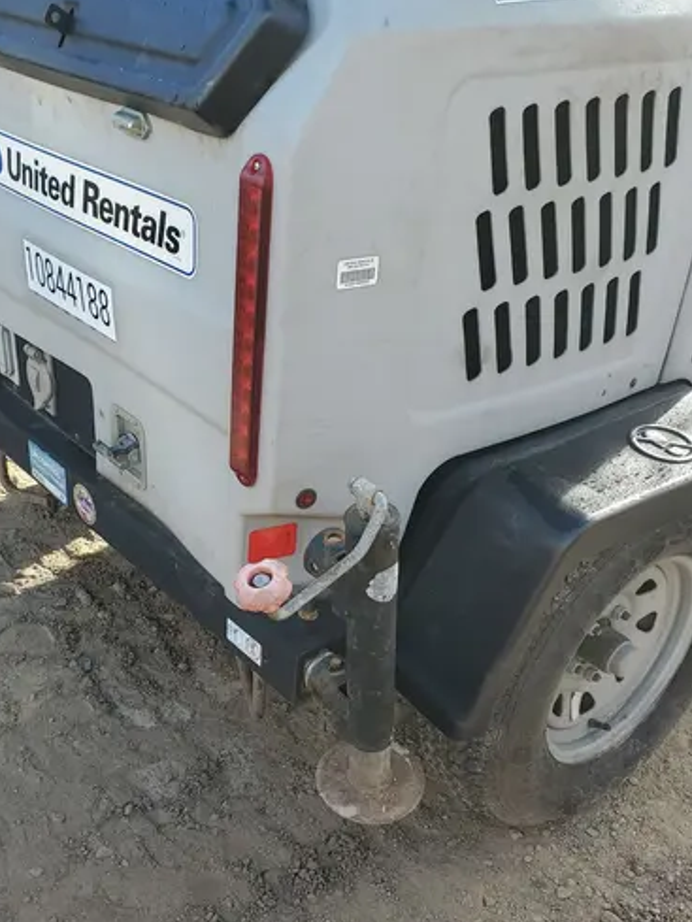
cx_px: 238
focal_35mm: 39
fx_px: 1039
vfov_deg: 47.7
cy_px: 533
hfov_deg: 36.5
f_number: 2.4
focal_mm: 4.3
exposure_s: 1/178
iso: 50
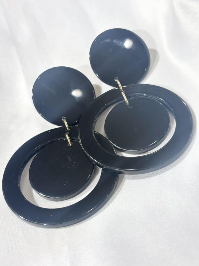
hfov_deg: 28.0
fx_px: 399
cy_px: 133
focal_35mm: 52
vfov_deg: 36.8
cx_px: 100
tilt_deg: -45.5
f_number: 1.6
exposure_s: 1/100
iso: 32
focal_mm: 5.96
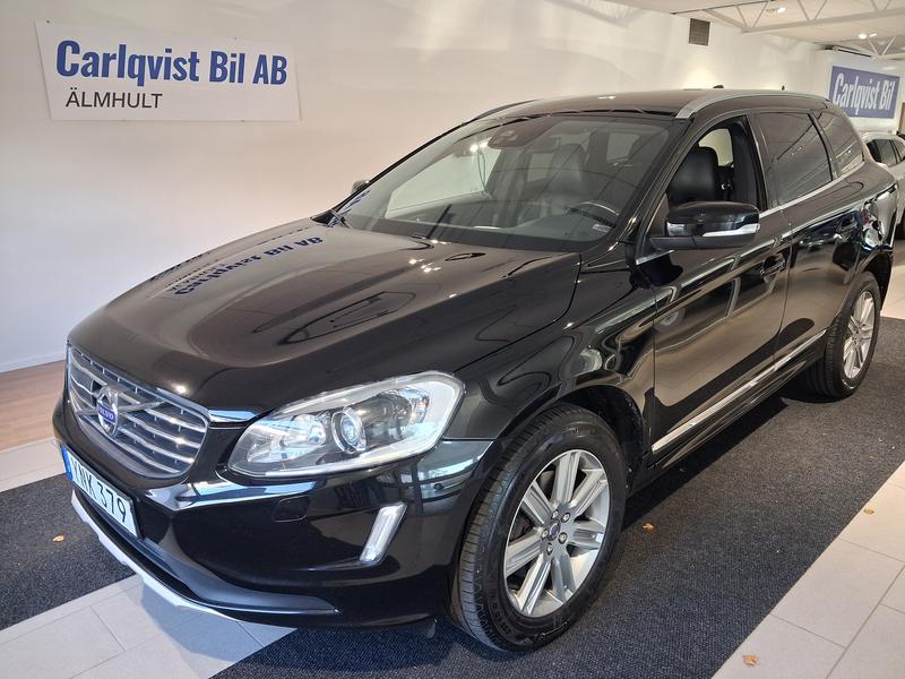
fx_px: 706
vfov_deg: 51.4
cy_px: 340
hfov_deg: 65.3
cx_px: 452
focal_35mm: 27
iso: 320
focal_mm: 4
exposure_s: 1/60
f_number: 1.8
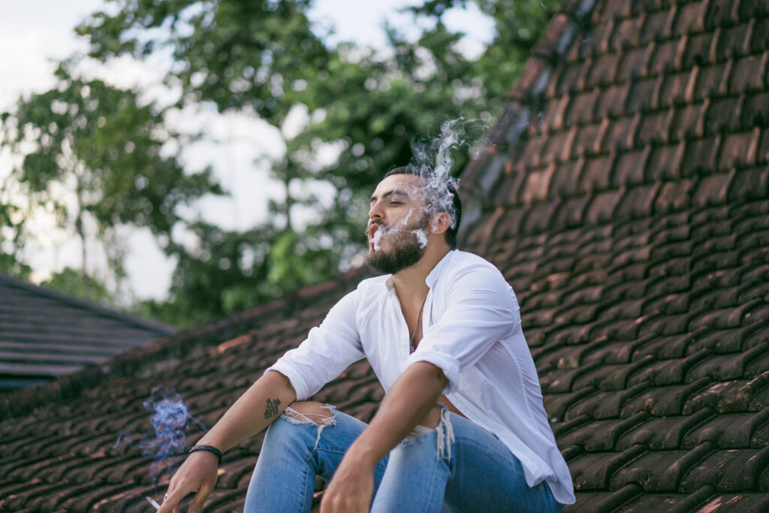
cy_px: 256
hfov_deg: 36.2
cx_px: 384
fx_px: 1175
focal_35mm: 55
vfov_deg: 24.6
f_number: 1.8
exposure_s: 1/640
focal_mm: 55
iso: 250
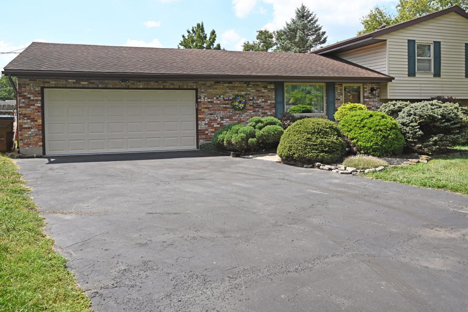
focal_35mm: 29
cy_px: 119
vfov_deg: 45.1
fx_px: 372
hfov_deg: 64.2
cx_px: 256
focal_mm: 22.5
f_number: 6.3
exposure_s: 1/320
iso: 100
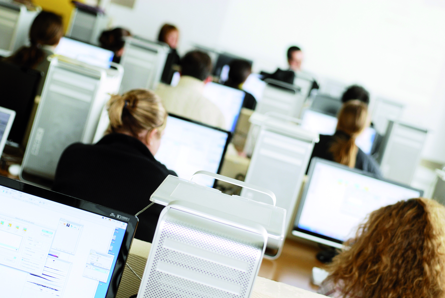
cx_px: 222
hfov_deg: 27.0
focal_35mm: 75
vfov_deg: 18.2
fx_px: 928
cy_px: 149
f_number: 2.8
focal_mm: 50
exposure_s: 1/100
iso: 200
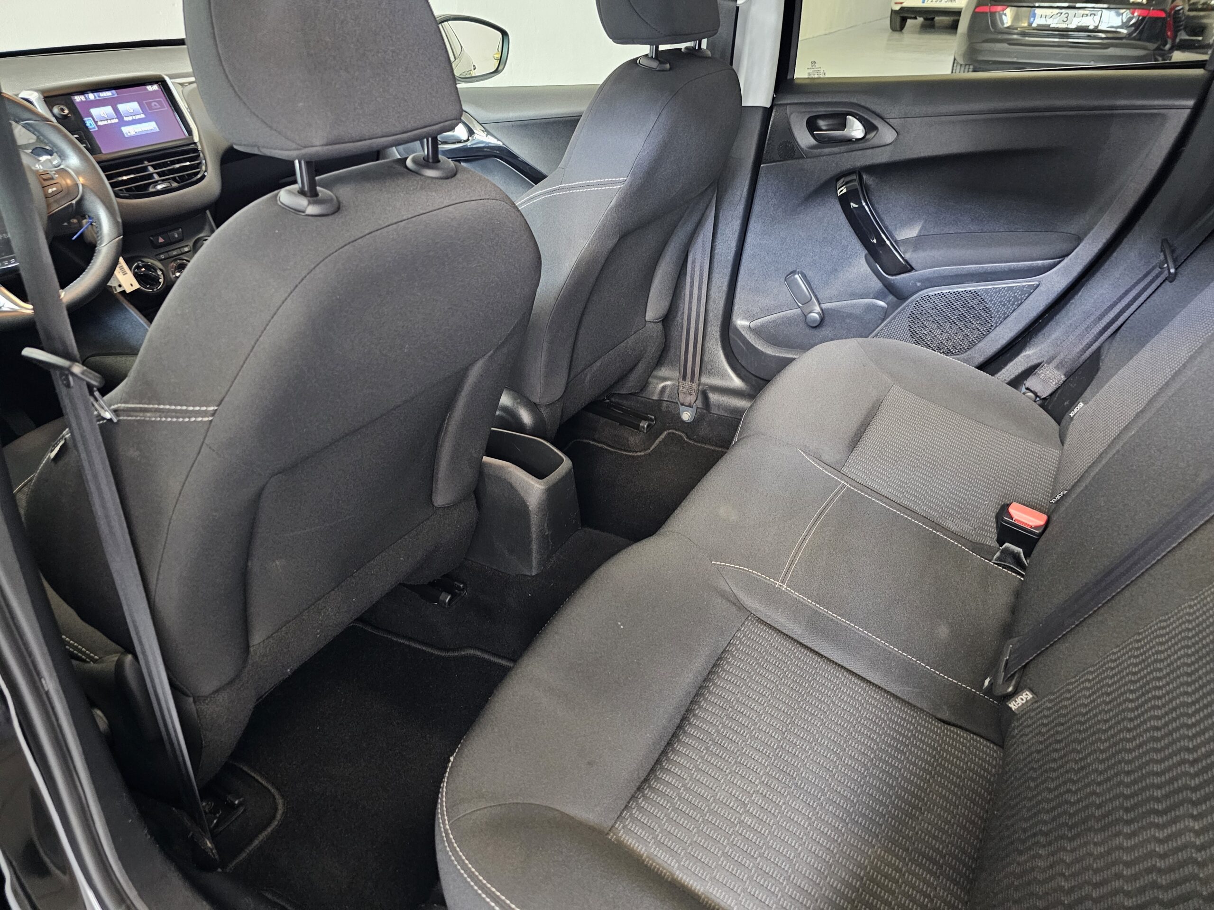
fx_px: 807
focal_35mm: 23
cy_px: 455
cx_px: 607
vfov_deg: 58.9
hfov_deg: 73.9
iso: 800
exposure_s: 1/24
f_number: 1.7
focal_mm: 6.3
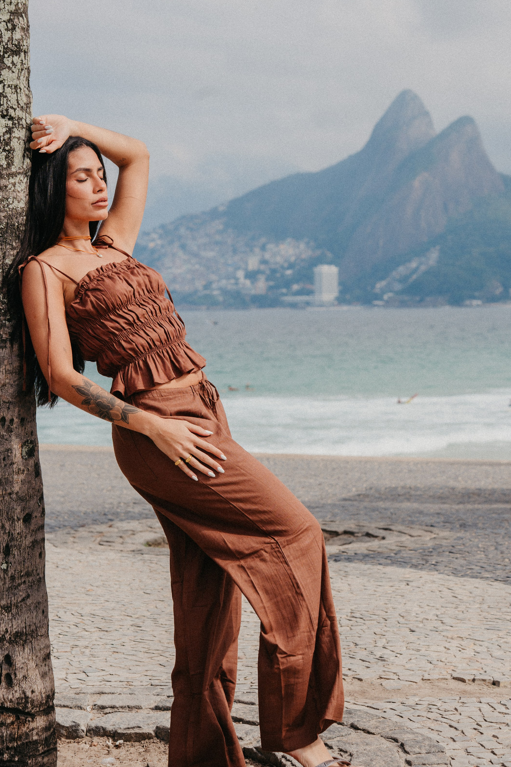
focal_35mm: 97
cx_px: 236
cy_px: 323
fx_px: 2065
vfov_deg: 21.0
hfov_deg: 14.1
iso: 200
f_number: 7.1
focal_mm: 75
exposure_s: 1/500
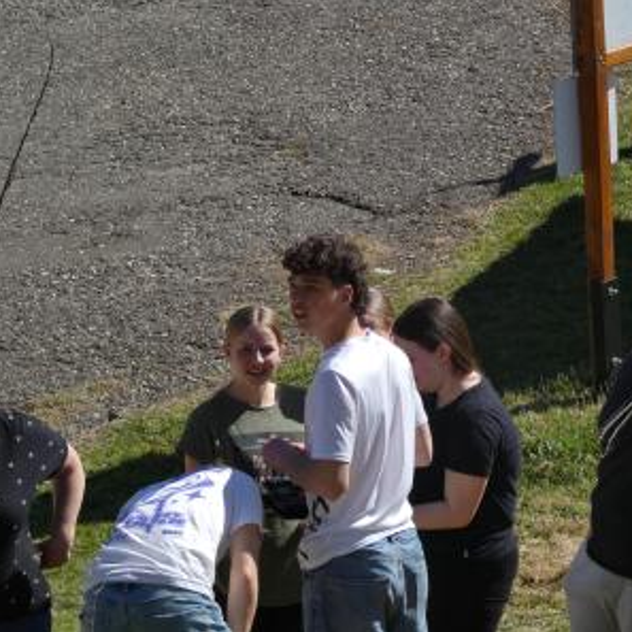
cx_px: 417
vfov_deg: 7.2
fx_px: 5040
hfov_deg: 7.2
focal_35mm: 244
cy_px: 315
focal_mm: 36.8
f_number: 5.5
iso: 80
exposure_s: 1/400
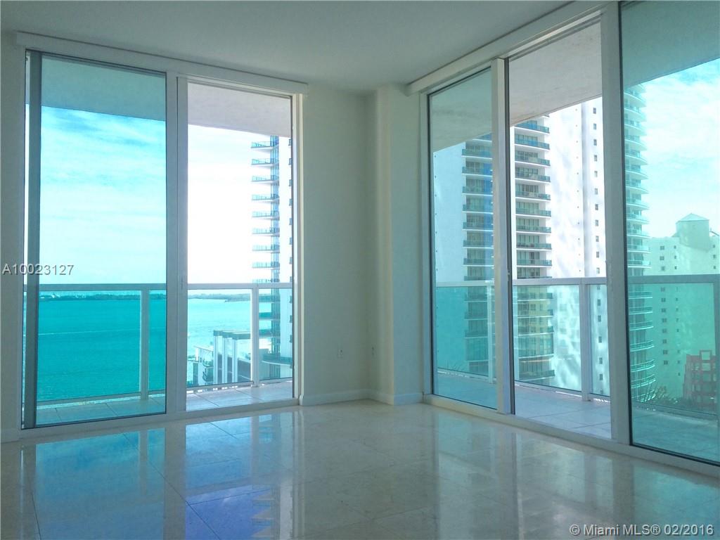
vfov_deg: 48.2
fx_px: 603
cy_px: 270
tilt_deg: -1.0
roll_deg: +2.6
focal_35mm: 29
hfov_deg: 61.7
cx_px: 360
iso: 32
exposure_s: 1/684
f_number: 2.2
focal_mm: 4.15
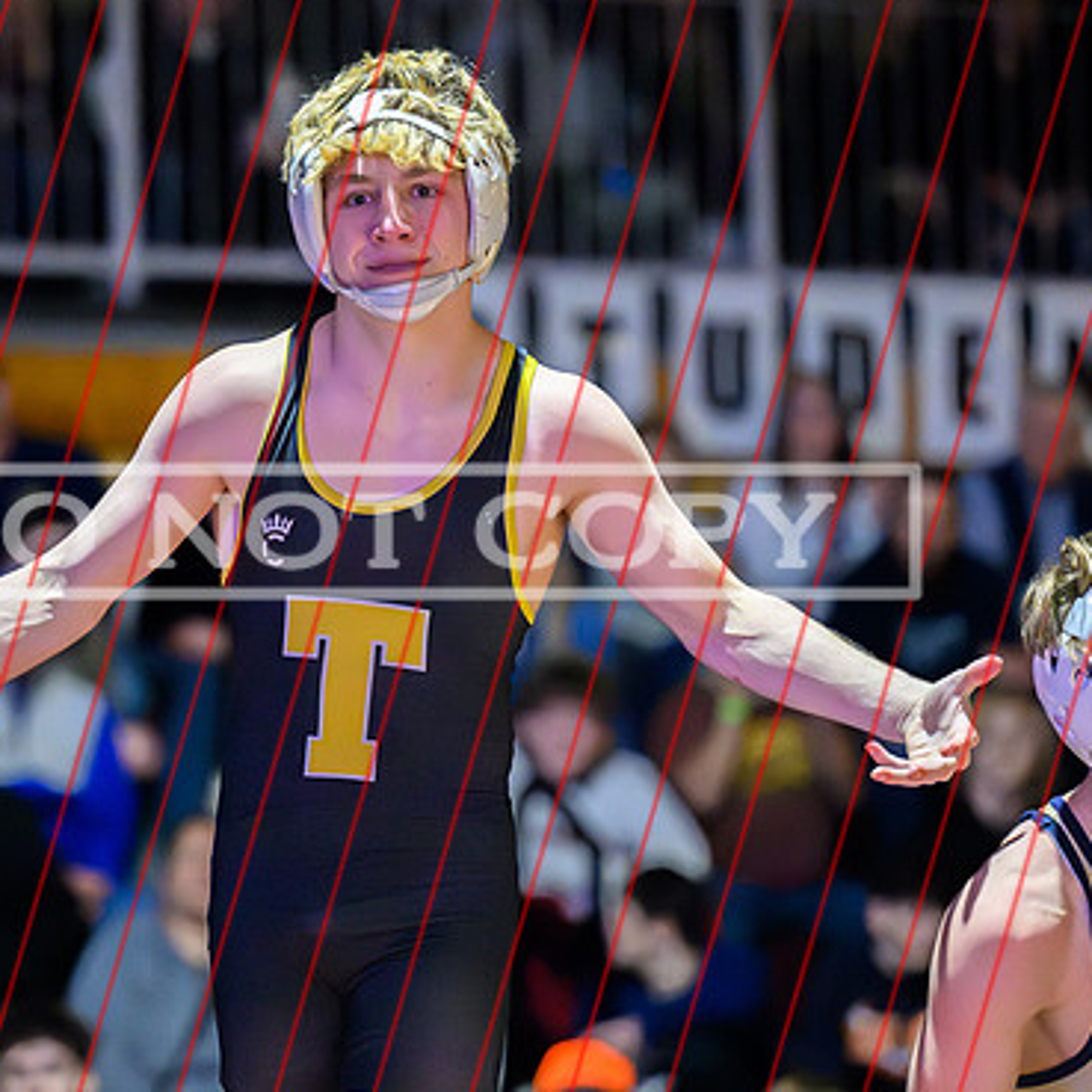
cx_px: 387
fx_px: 8887
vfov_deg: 7.0
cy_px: 602
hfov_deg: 7.0
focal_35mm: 249
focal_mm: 160
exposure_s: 1/640
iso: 20000
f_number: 2.8
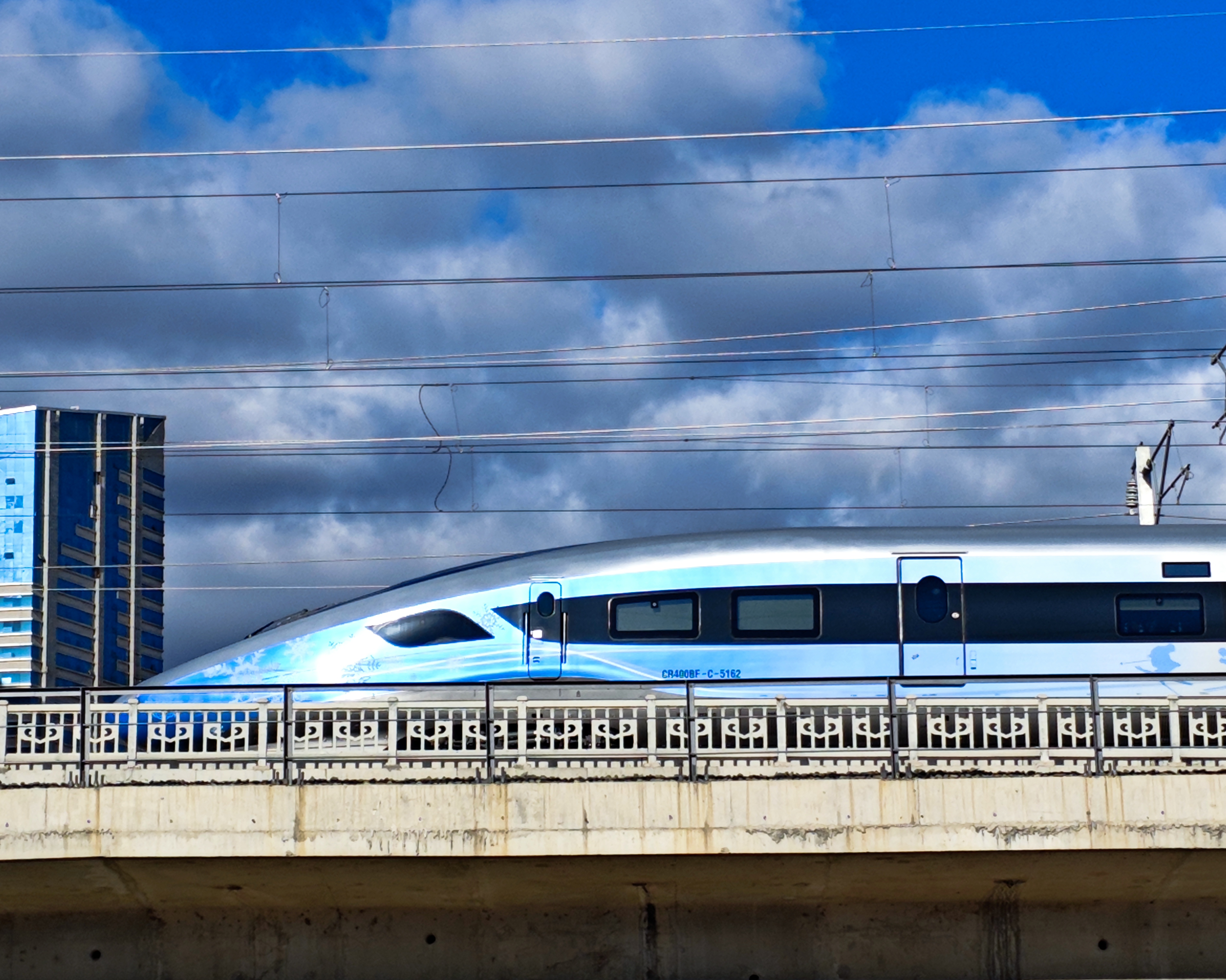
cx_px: 614
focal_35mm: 82
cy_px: 488
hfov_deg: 23.3
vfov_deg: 18.7
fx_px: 2975
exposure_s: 1/3922
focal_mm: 5.84
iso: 50
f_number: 1.6
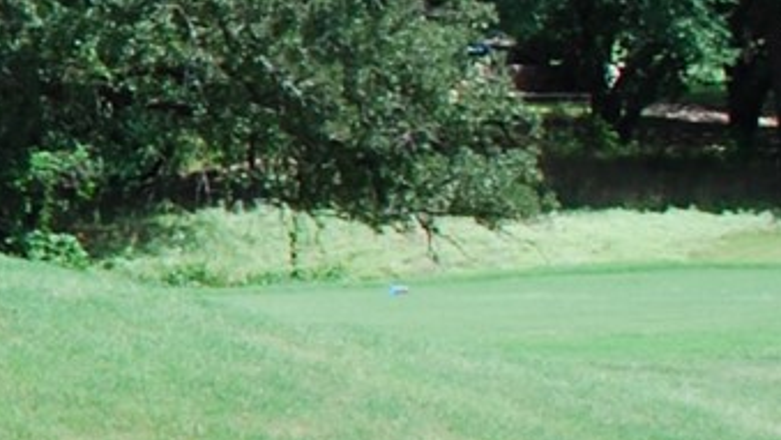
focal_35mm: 181
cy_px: 373
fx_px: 3750
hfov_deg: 9.7
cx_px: -1427
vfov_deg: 6.7
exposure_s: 1/160
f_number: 6.3
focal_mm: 18
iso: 100
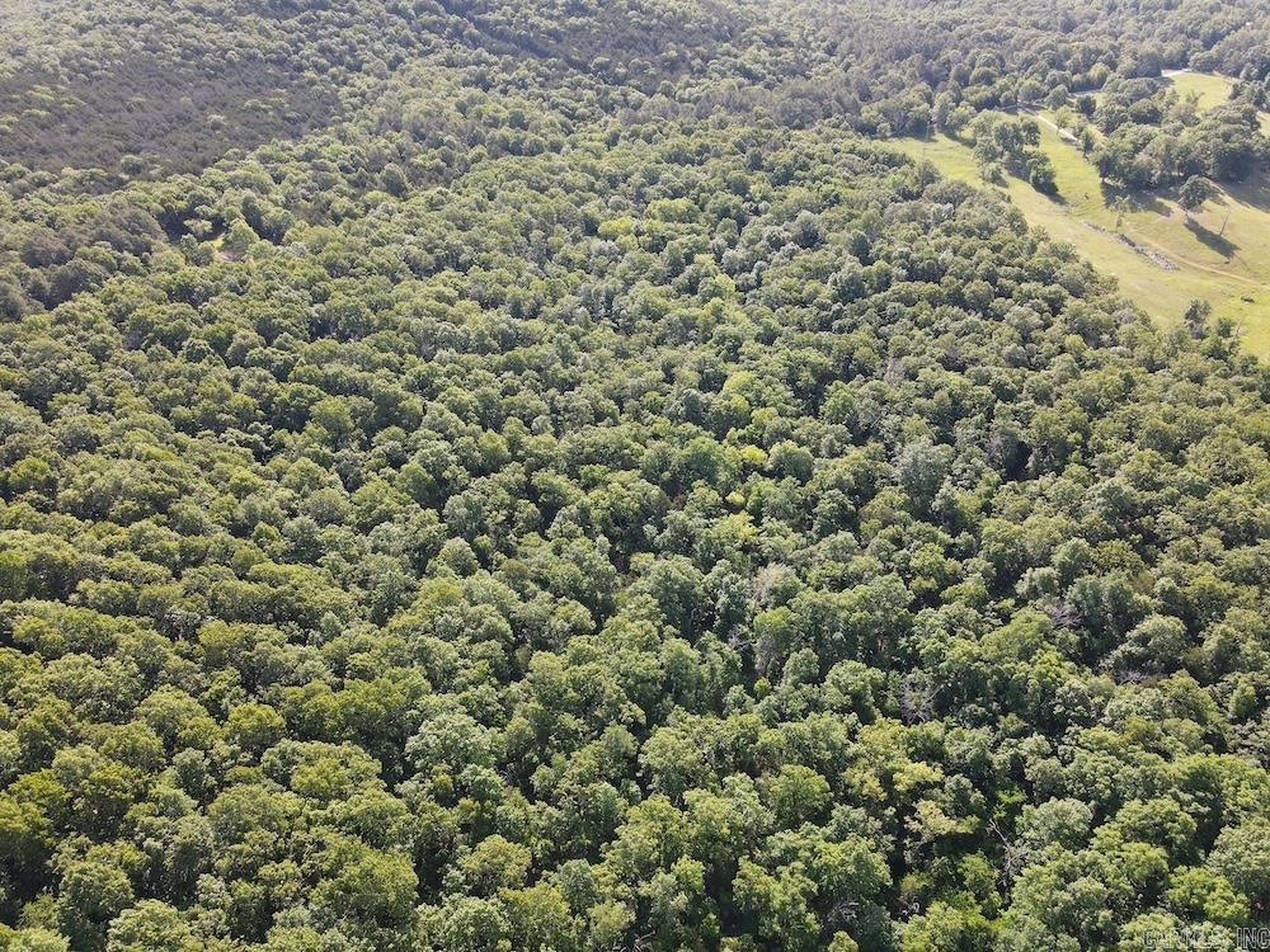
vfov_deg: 56.8
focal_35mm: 24
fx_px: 881
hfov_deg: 71.6
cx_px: 635
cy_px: 476
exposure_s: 1/15
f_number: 2.8
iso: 180
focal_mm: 4.5
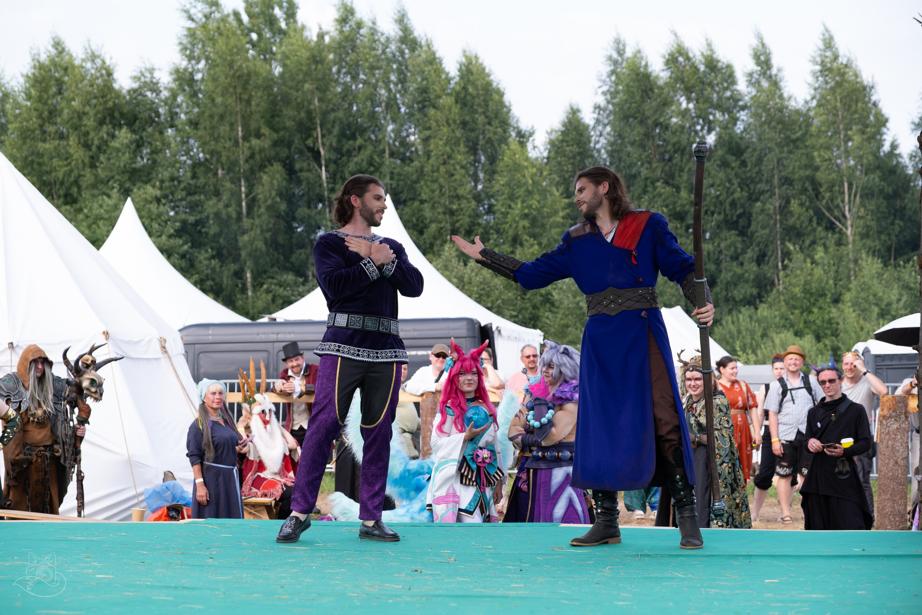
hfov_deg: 24.5
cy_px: 308
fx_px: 2126
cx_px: 461
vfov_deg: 16.5
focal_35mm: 83
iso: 320
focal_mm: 55
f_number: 4
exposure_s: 1/800
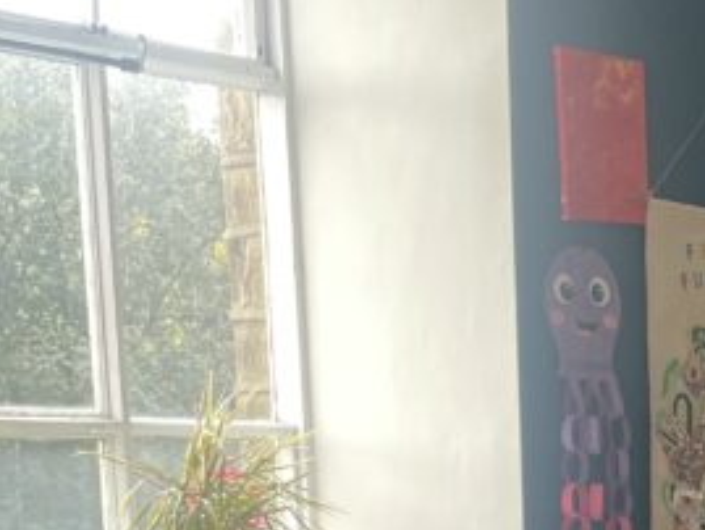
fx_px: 2017
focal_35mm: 99
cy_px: 748
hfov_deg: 18.6
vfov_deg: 14.2
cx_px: 875
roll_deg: +0.4
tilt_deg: -6.7
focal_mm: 4.2
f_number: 1.6
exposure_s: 1/100
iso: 50
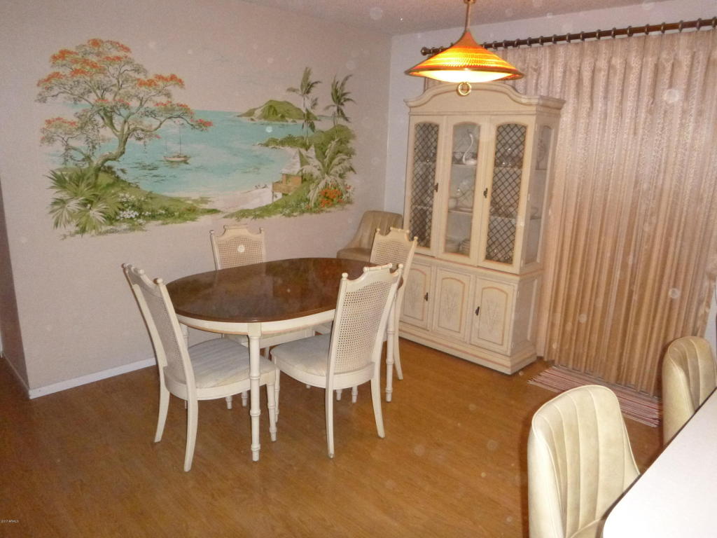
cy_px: 269
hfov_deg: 69.4
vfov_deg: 54.9
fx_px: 518
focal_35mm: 25
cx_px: 358
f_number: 3.9
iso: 800
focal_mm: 4.5
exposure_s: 1/60
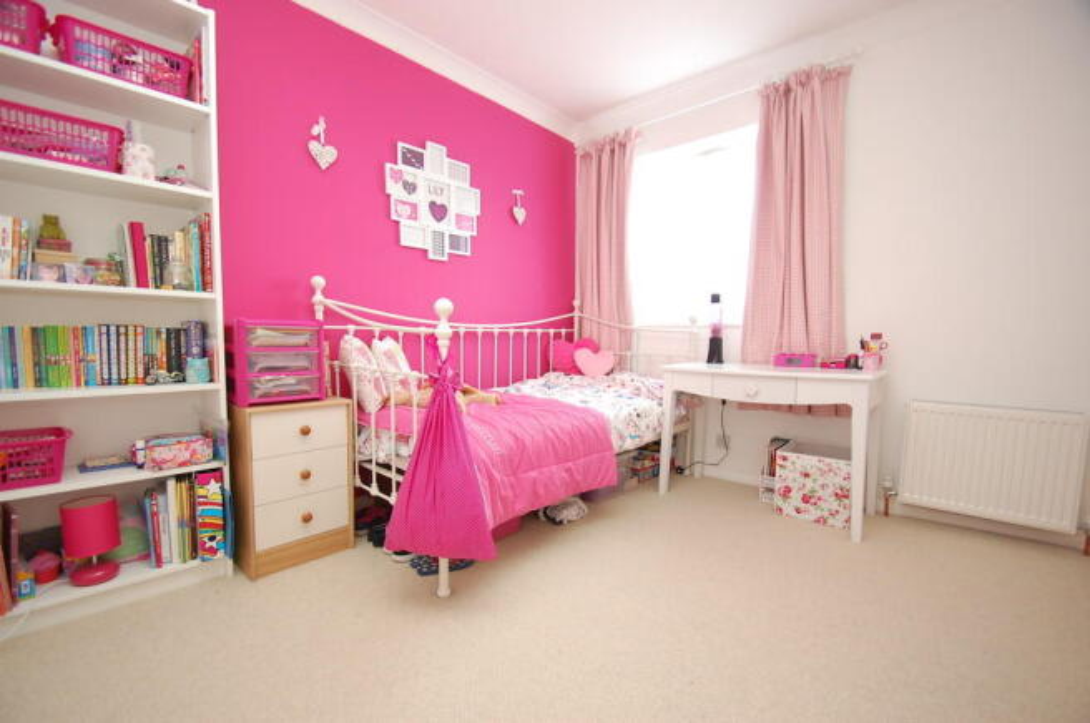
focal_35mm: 15
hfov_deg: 100.5
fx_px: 453
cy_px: 362
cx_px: 545
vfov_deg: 77.1
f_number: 4
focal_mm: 10
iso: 400
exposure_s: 1/60
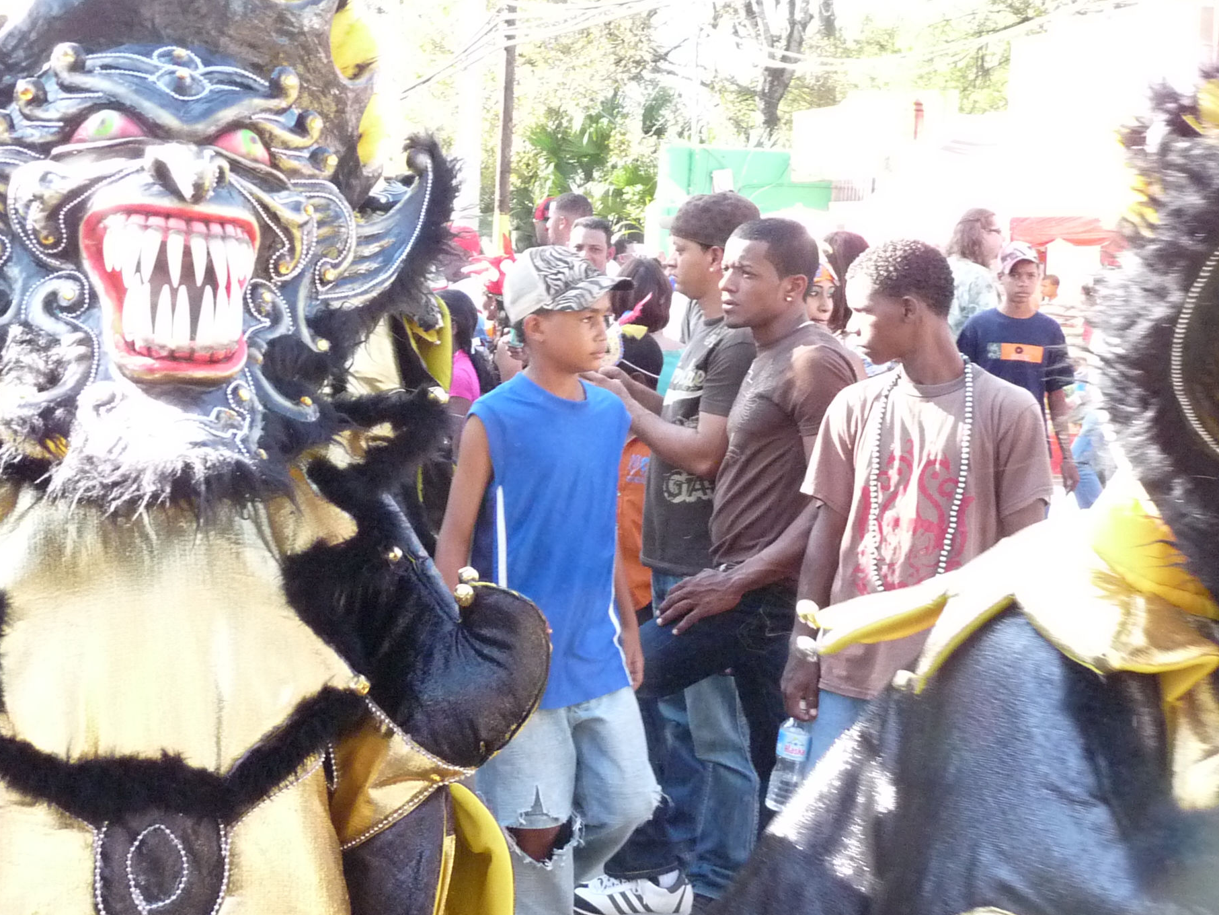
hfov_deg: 39.4
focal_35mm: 48
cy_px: 392
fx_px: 1690
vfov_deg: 30.2
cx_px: 454
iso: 400
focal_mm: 4.8
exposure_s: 1/250
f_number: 2.8
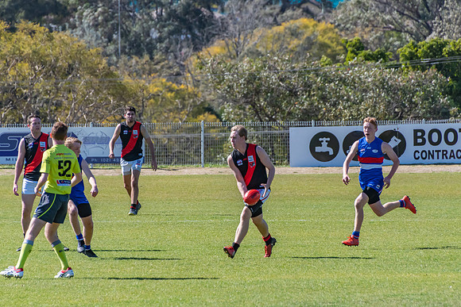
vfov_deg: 2.6
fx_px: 6771
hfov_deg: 3.9
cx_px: 230
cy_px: 154
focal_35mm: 529
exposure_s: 1/1600
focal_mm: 350
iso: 800
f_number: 8
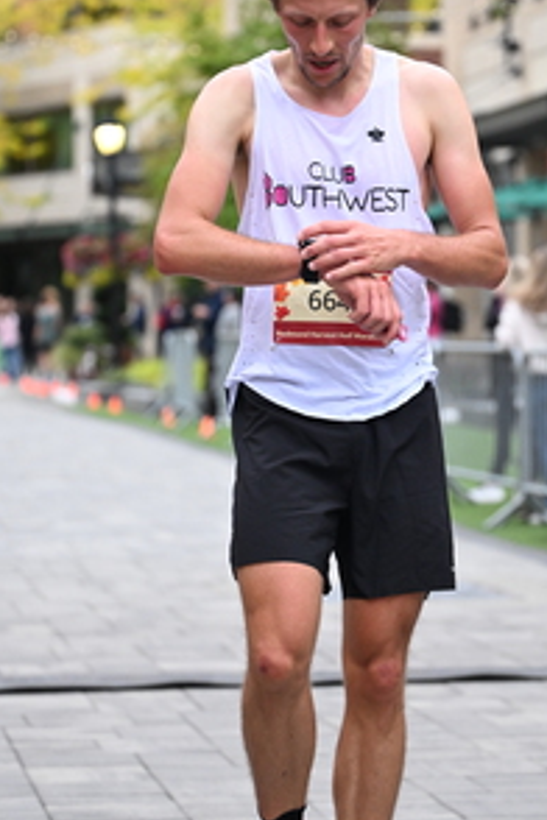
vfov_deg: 15.4
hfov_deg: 10.3
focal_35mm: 133
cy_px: 318
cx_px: 359
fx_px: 3031
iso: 1600
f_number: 2.8
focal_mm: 71
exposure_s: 1/1250
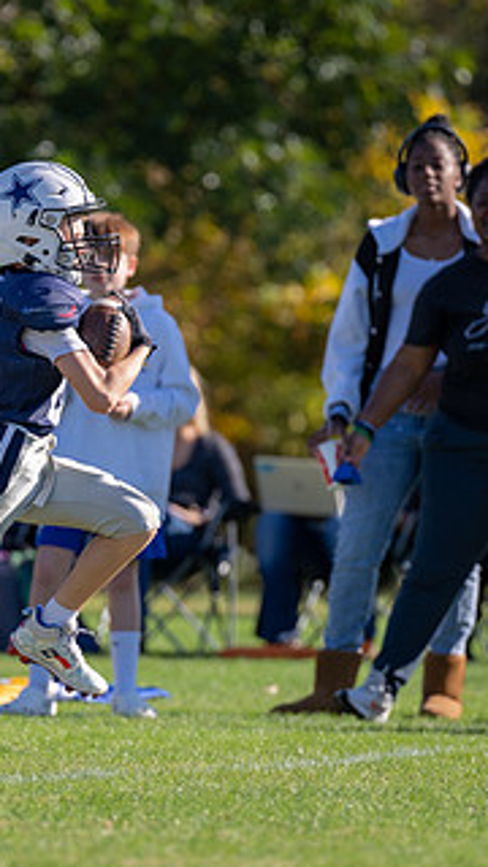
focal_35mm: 563
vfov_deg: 3.8
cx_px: 155
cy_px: 487
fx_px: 12951
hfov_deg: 2.2
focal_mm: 200
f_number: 2.8
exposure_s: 1/2000
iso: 100
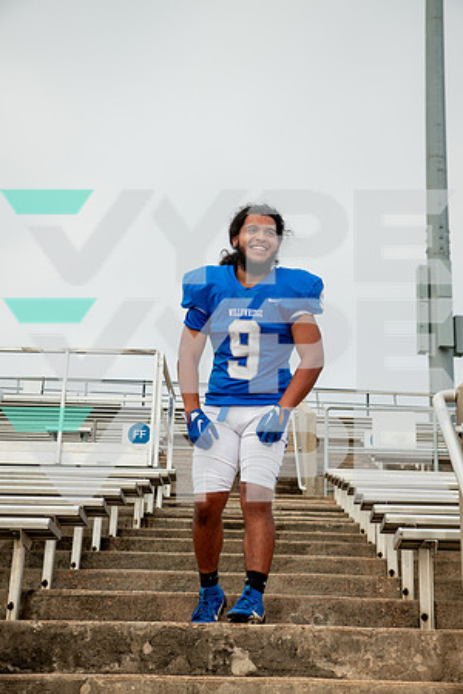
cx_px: 232
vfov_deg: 31.0
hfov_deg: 20.9
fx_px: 1254
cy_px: 347
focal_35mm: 65
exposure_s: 1/400
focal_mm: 65
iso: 125
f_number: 7.1
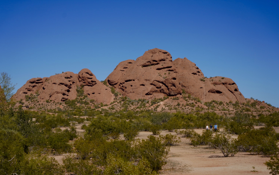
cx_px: 136
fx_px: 540
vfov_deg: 18.3
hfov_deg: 29.0
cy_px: 99
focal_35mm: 71
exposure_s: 1/1250
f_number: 5
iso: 100
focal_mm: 65
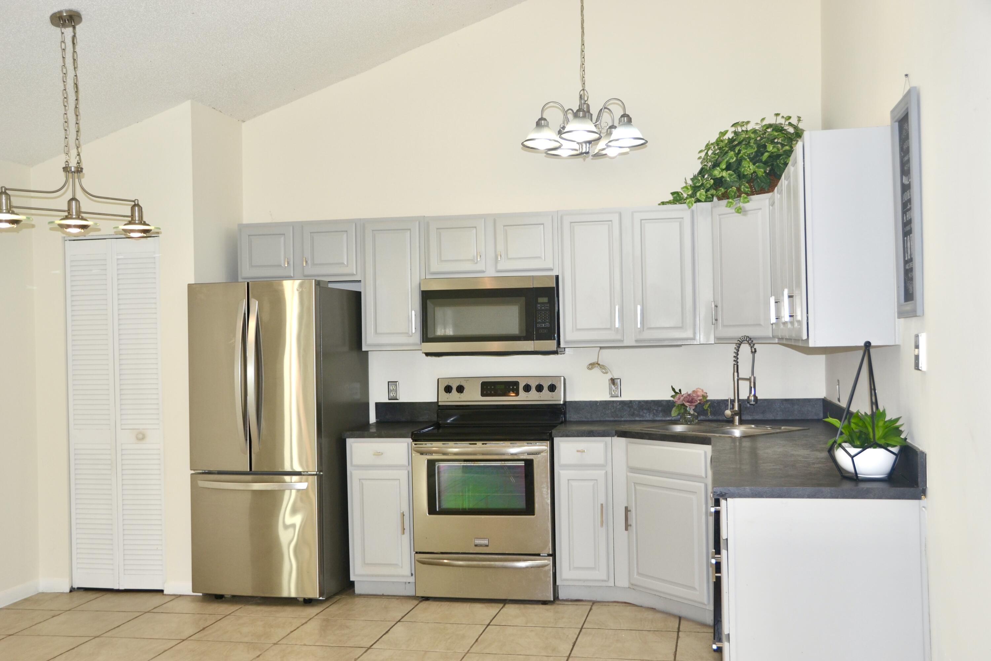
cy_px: 330
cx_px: 496
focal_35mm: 39
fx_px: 1073
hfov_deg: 49.6
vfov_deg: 34.2
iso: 100
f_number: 3.8
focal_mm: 26
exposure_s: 1/60
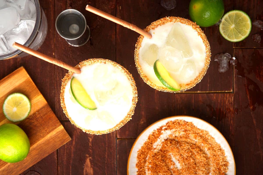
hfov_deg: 26.0
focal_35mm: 78
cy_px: 88
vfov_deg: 17.5
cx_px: 132
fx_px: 570
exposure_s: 1/100
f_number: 8
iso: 100
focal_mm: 52
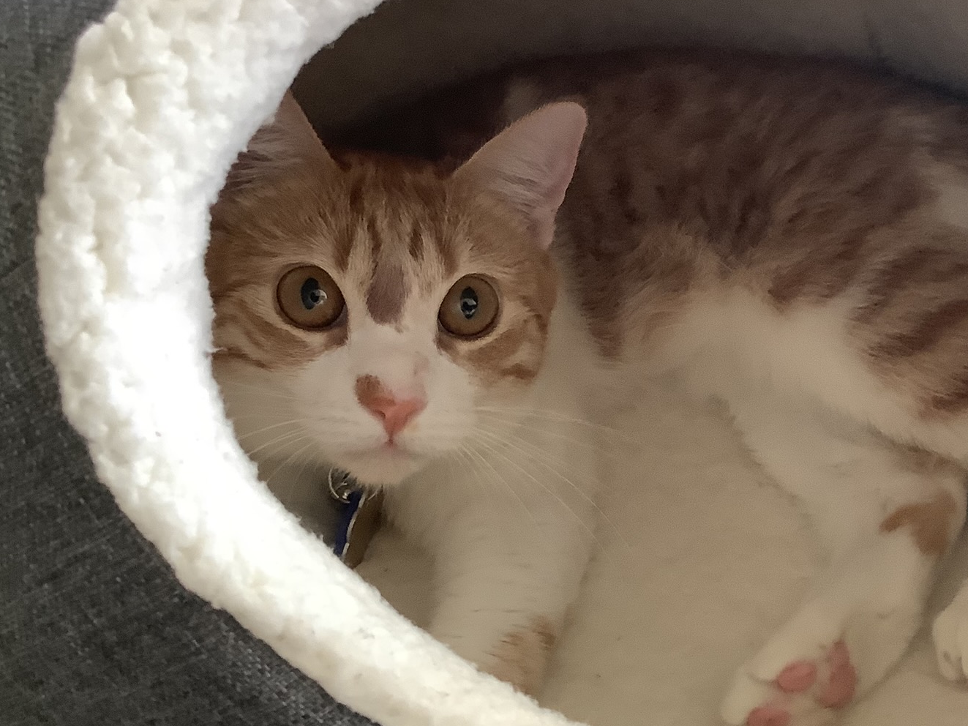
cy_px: 367
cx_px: 686
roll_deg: -1.9
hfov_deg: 38.9
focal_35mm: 48
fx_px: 1342
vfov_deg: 30.3
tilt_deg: -33.0
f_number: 2.4
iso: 200
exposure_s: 1/60
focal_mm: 3.3
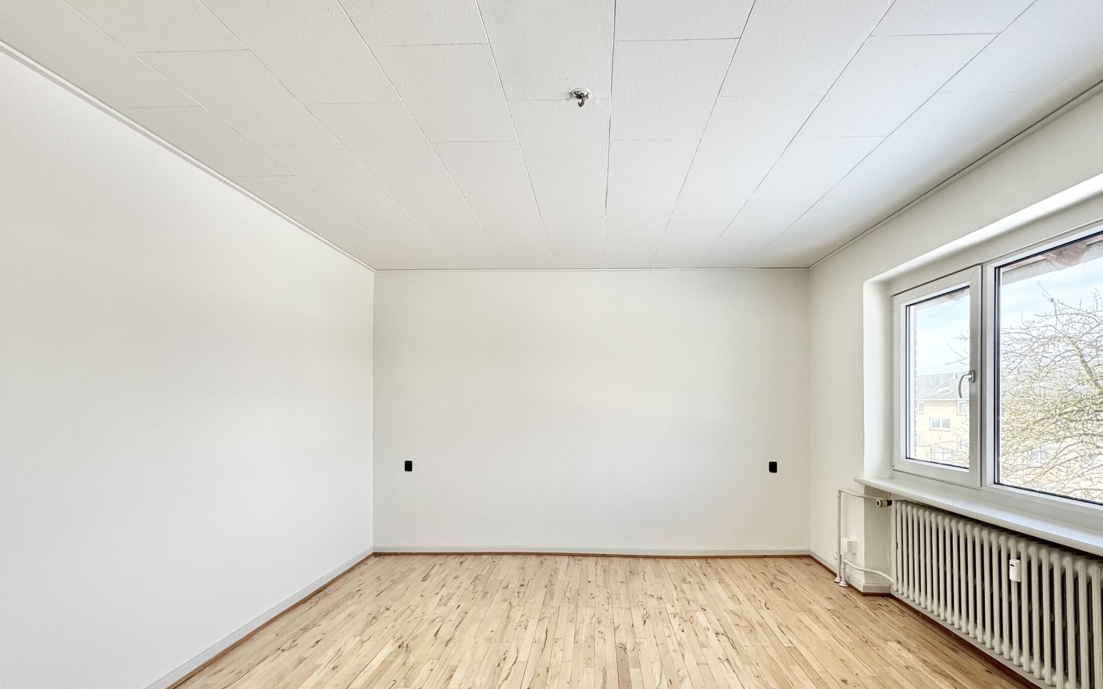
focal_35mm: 17
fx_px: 511
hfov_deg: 94.3
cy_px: 403
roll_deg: +0.0
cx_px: 578
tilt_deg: -0.3
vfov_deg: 67.5
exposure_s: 1/143
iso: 40
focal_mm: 2.22
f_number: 2.2
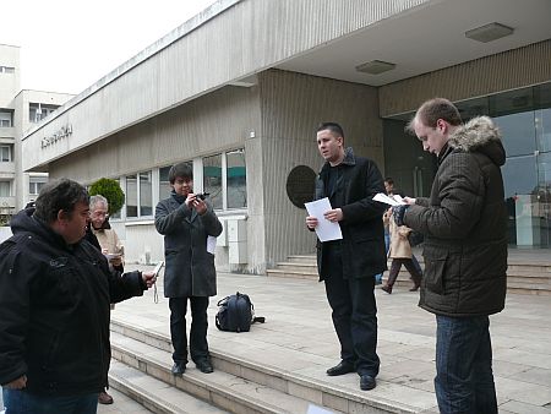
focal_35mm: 35
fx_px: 557
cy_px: 207
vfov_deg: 40.7
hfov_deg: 52.6
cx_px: 276
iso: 100
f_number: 4
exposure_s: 1/125
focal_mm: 7.4
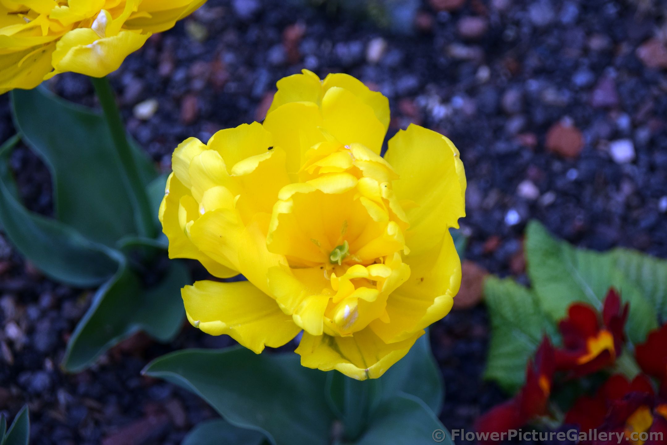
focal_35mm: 158
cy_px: 222
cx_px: 334
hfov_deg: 13.0
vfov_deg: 8.7
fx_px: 2918
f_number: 5.3
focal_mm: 105
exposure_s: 1/640
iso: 640
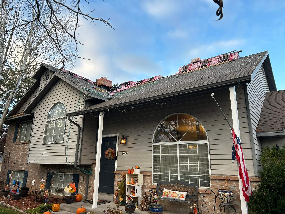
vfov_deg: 53.1
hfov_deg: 67.3
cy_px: 107
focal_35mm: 26
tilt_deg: +15.2
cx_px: 142
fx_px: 214
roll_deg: -0.8
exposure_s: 1/366
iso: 50
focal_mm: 5.7
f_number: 1.5
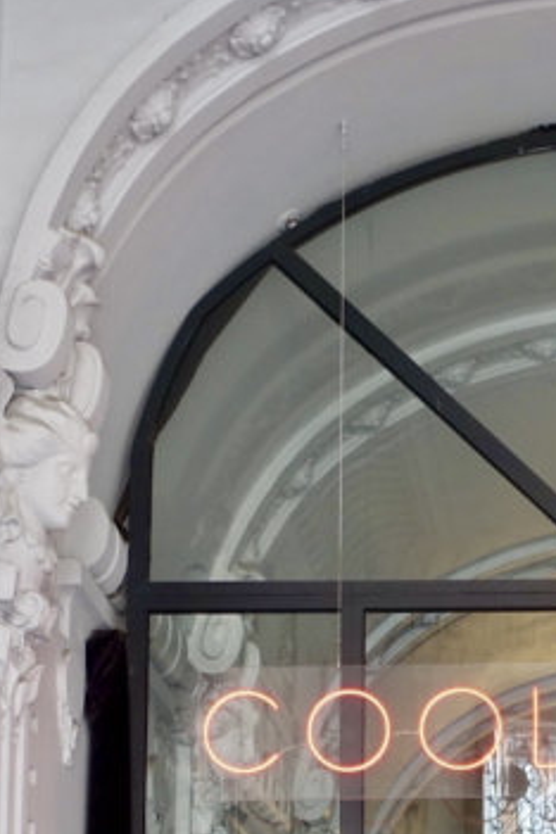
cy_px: 1017
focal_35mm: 88
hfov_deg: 14.9
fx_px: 2039
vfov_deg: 21.4
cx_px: 721
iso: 125
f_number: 2.8
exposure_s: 1/30
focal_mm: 11.12
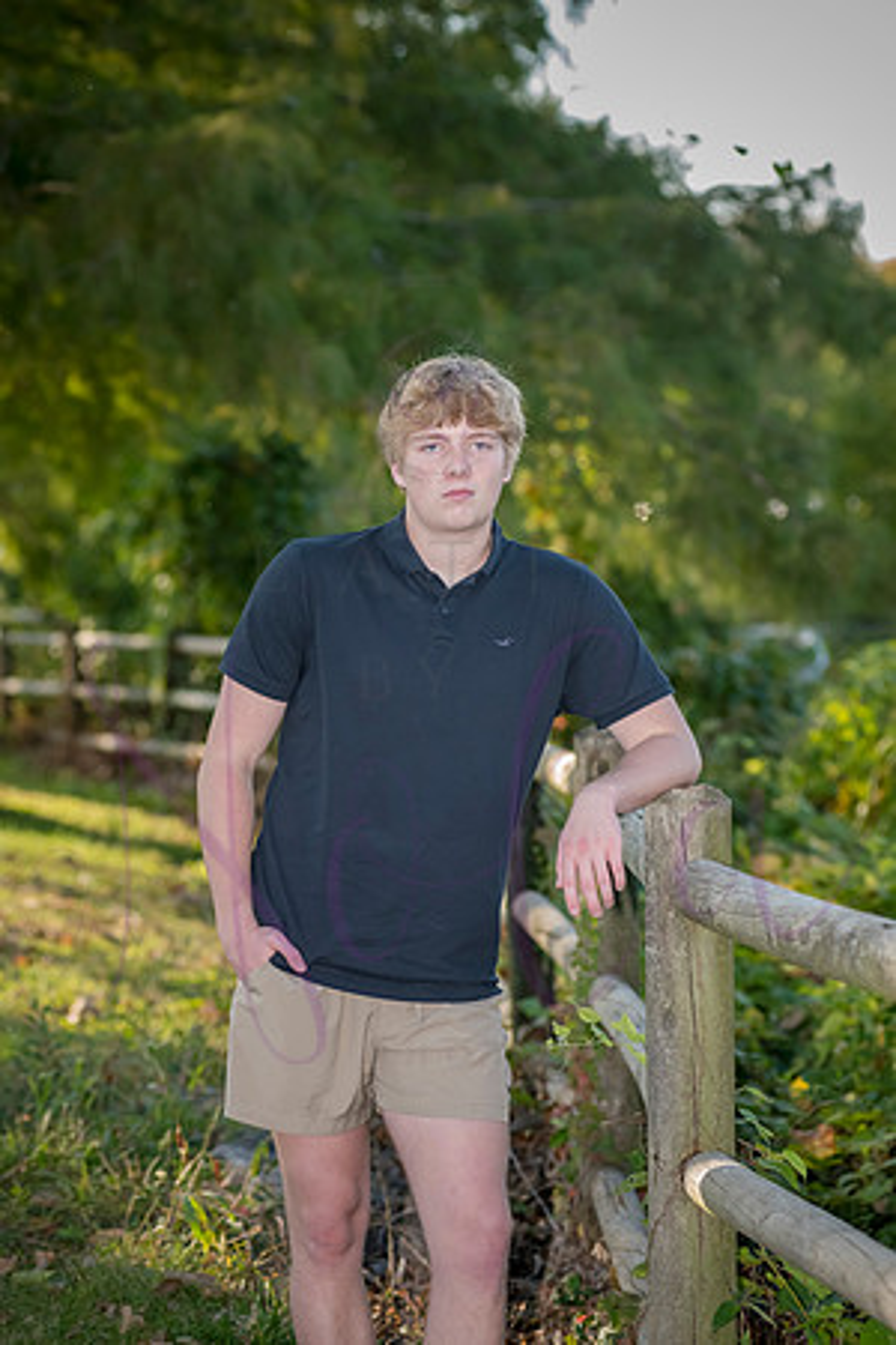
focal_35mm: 100
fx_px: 3733
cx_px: 448
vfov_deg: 20.4
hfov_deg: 13.7
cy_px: 672
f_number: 4.5
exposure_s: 1/640
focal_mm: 100
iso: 800
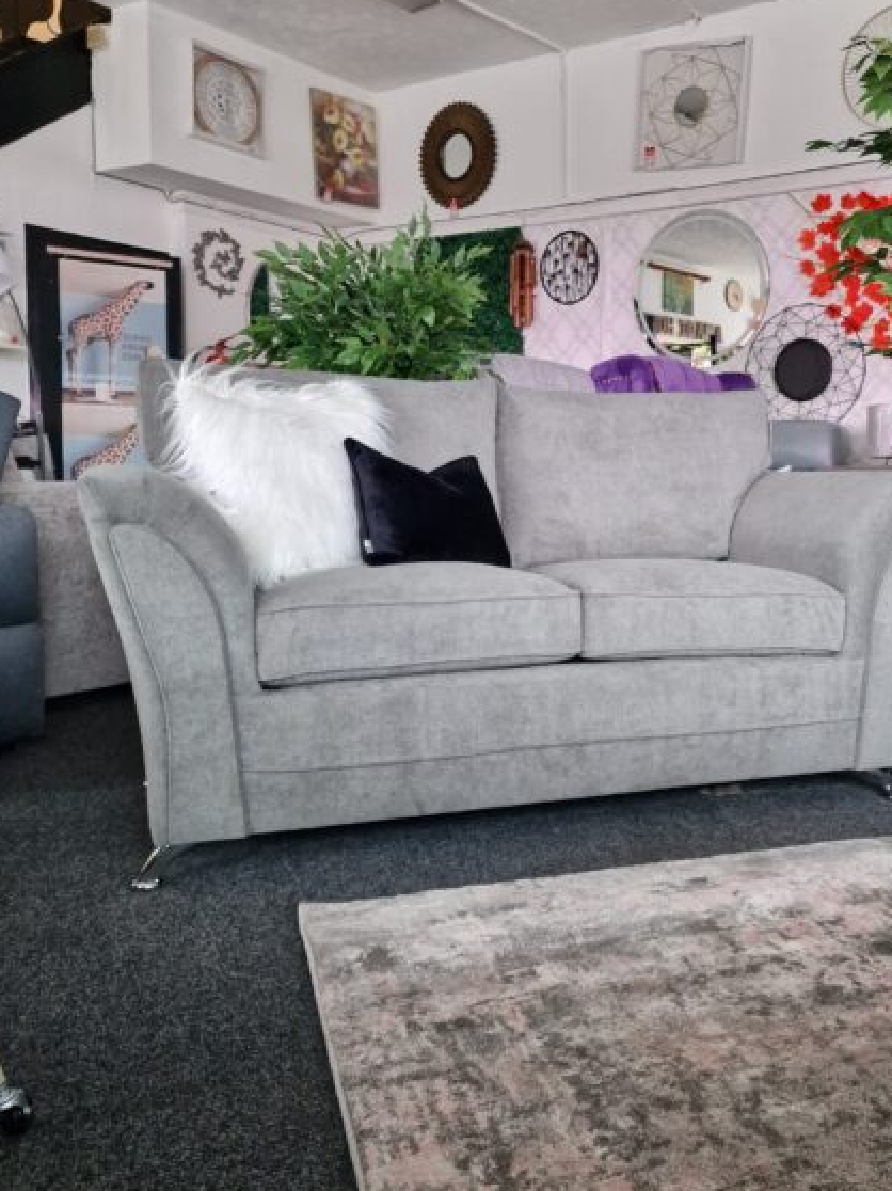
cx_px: 625
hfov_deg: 42.1
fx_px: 1135
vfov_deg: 55.3
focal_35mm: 33
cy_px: 534
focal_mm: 6.4
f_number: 1.8
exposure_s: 1/50
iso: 800
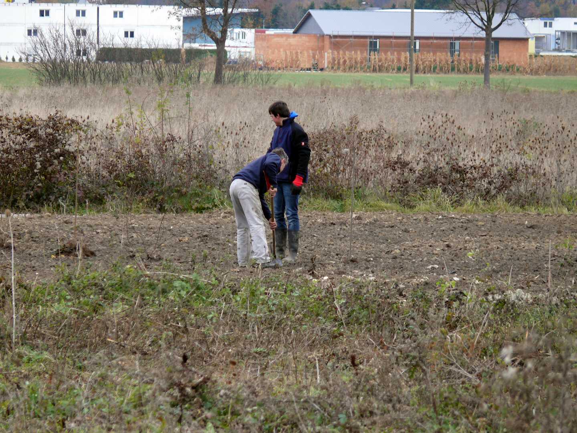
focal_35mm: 345
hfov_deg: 5.7
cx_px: 288
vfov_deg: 4.3
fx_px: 5751
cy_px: 216
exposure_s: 1/100
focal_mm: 72.9
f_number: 3.6
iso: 100
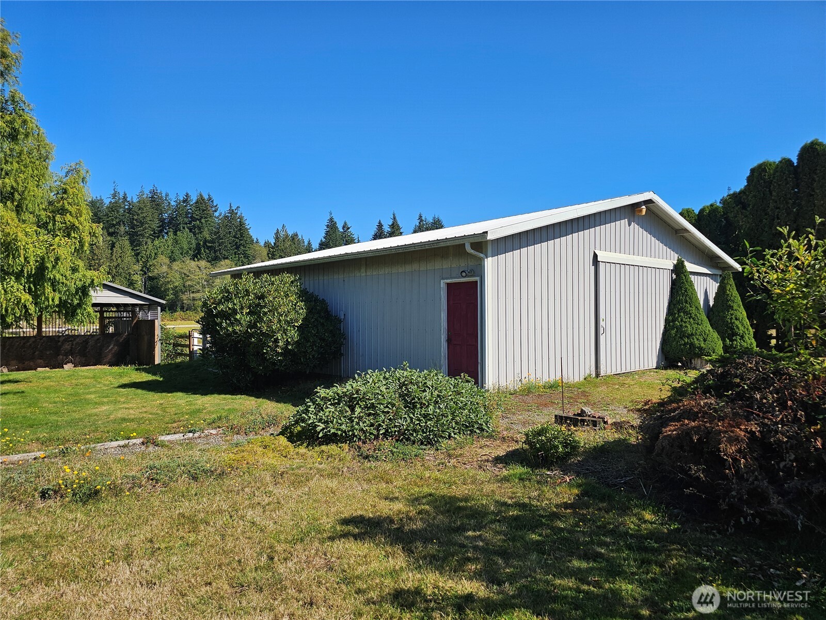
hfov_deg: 73.9
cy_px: 310
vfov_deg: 58.9
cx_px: 413
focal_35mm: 23
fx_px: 549
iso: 25
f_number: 1.7
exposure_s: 1/2000
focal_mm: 6.3
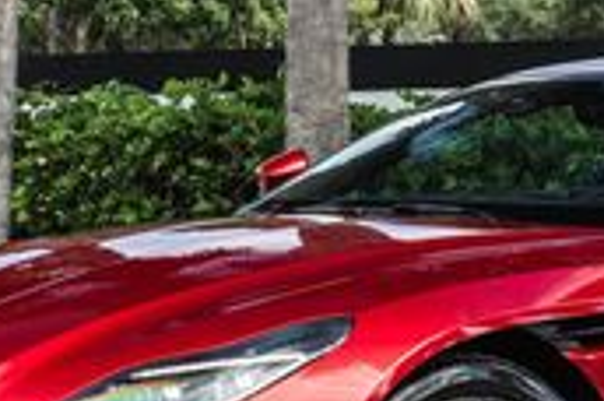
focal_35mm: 189
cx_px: 665
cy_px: 140
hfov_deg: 10.8
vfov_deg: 7.2
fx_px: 3165
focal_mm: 38
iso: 200
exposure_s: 1/100
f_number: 8
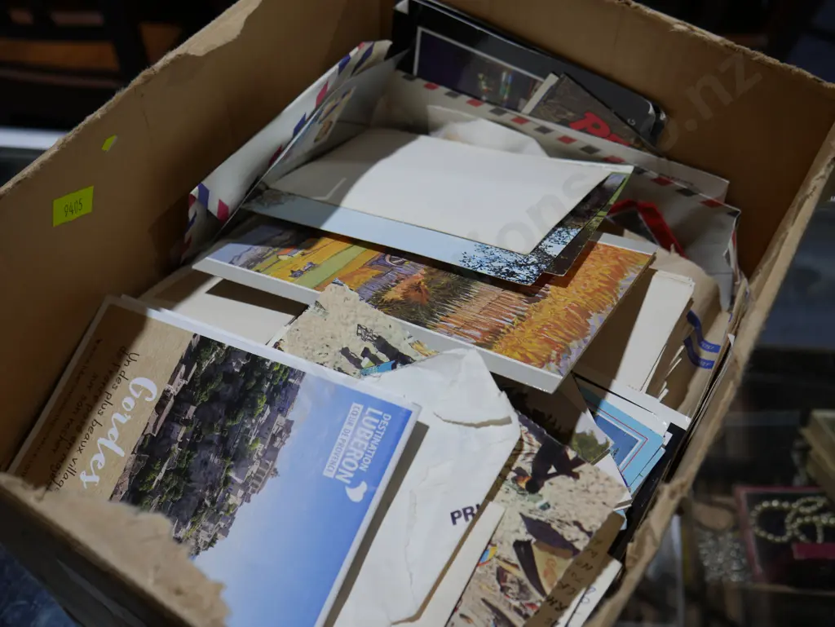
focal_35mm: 36
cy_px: 314
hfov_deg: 51.3
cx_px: 418
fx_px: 869
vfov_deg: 39.7
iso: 200
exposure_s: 1/125
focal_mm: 18
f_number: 4.5
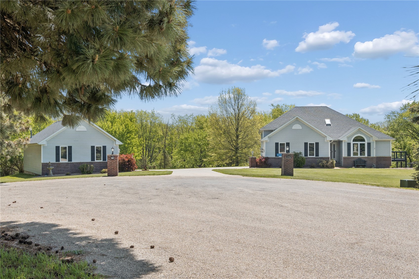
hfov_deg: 48.5
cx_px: 210
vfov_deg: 33.4
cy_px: 140
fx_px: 465
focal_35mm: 40
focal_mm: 27
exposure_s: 1/1250
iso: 400
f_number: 9
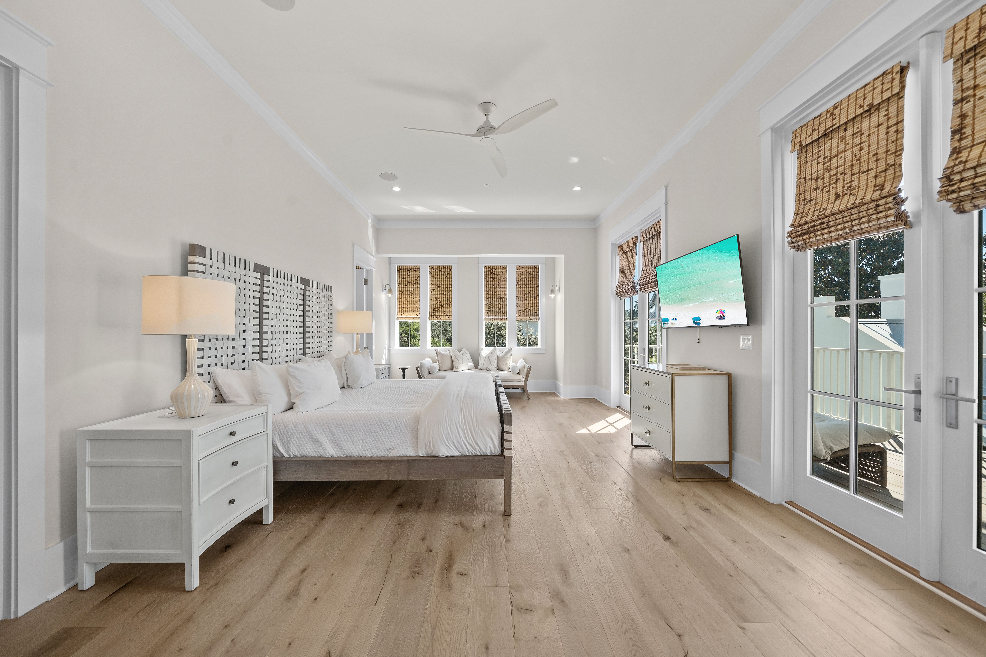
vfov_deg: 90.0
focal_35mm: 12
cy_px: 328
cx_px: 493
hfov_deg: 112.6
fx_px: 329
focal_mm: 12
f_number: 7.1
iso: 100
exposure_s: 1/15
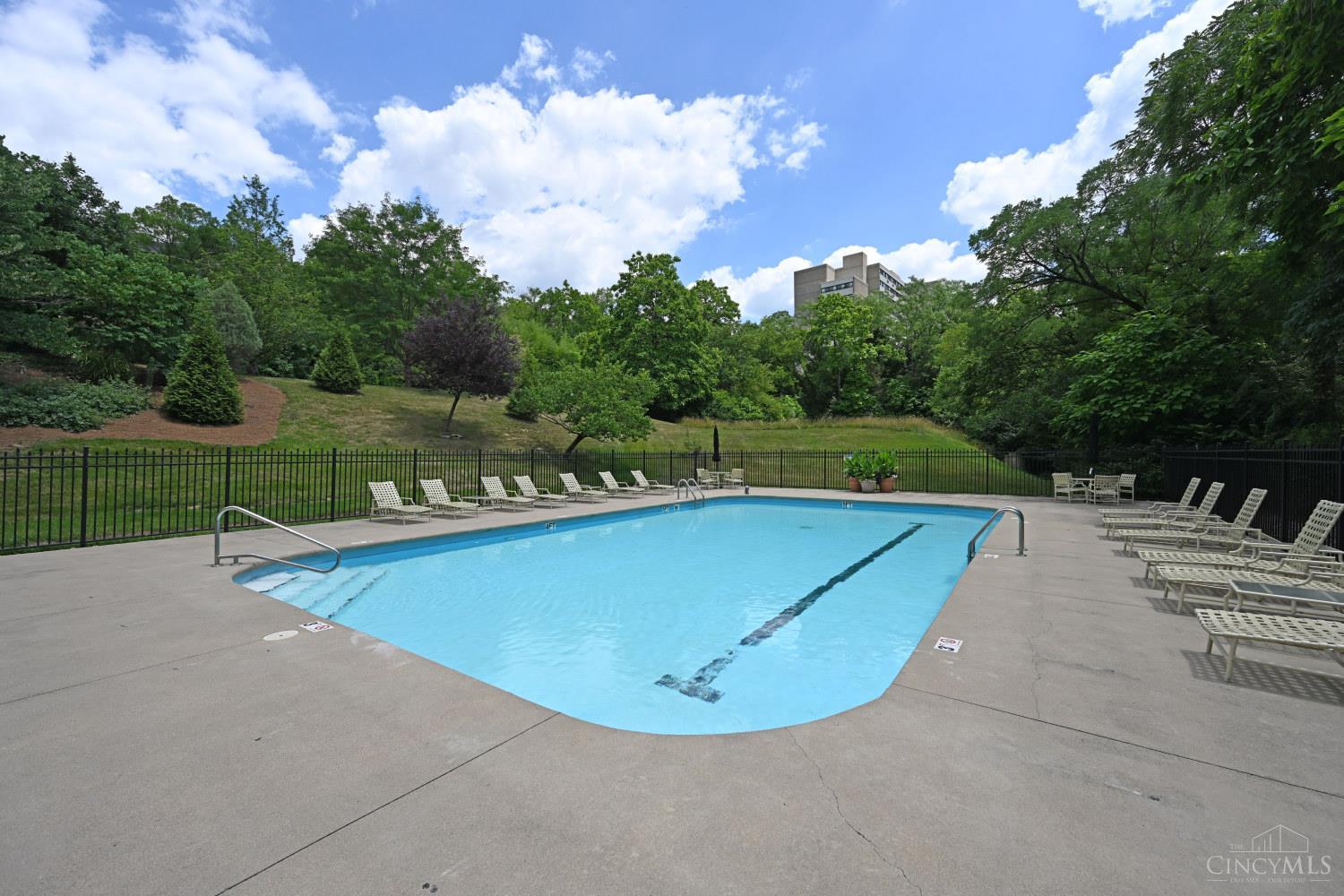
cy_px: 448
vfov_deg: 81.2
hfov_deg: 104.3
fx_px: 523
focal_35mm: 14
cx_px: 672
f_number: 7.1
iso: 100
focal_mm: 14
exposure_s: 1/400
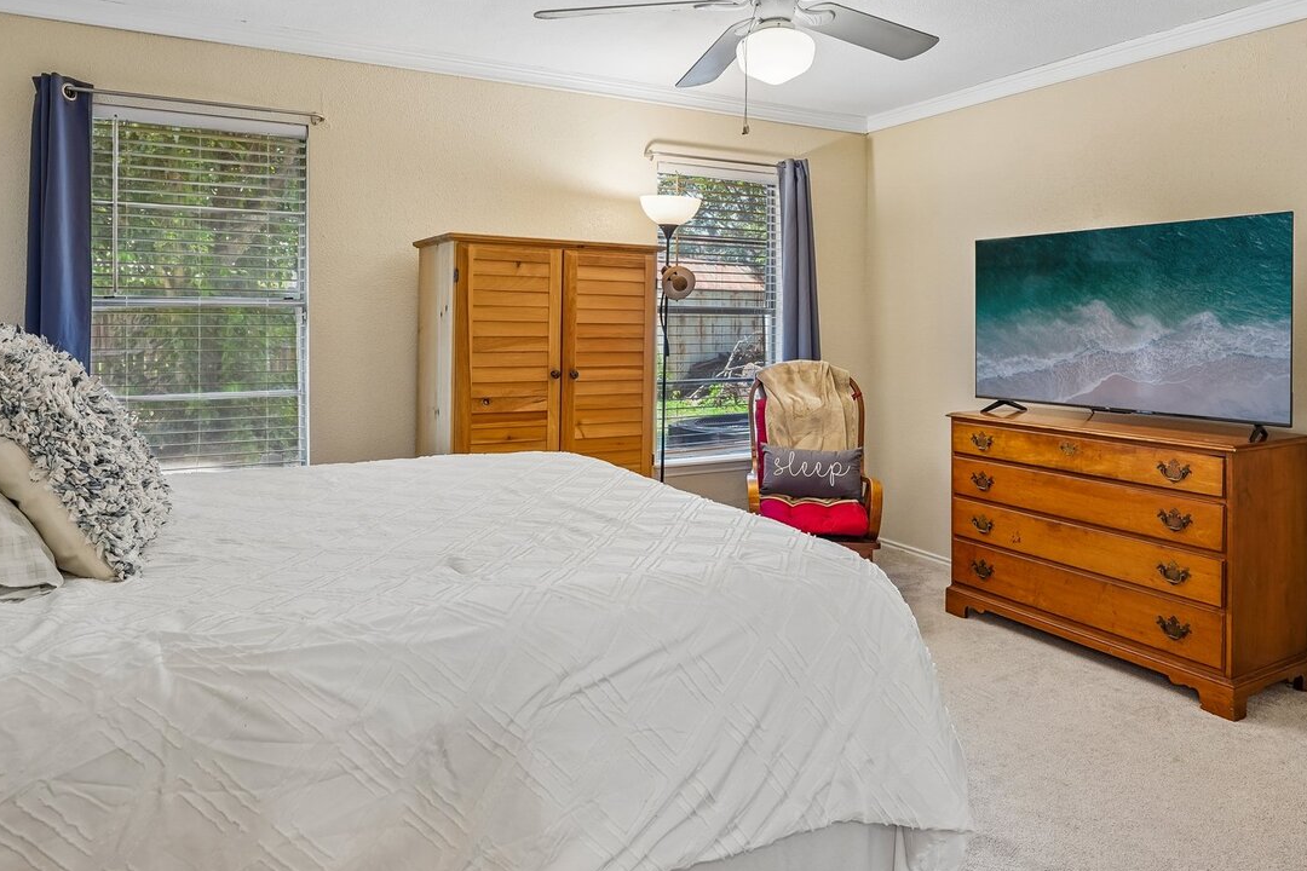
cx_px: 640
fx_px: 871
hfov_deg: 73.7
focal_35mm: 24
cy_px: 329
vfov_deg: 52.6
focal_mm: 16
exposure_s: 1/10
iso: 400
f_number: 8
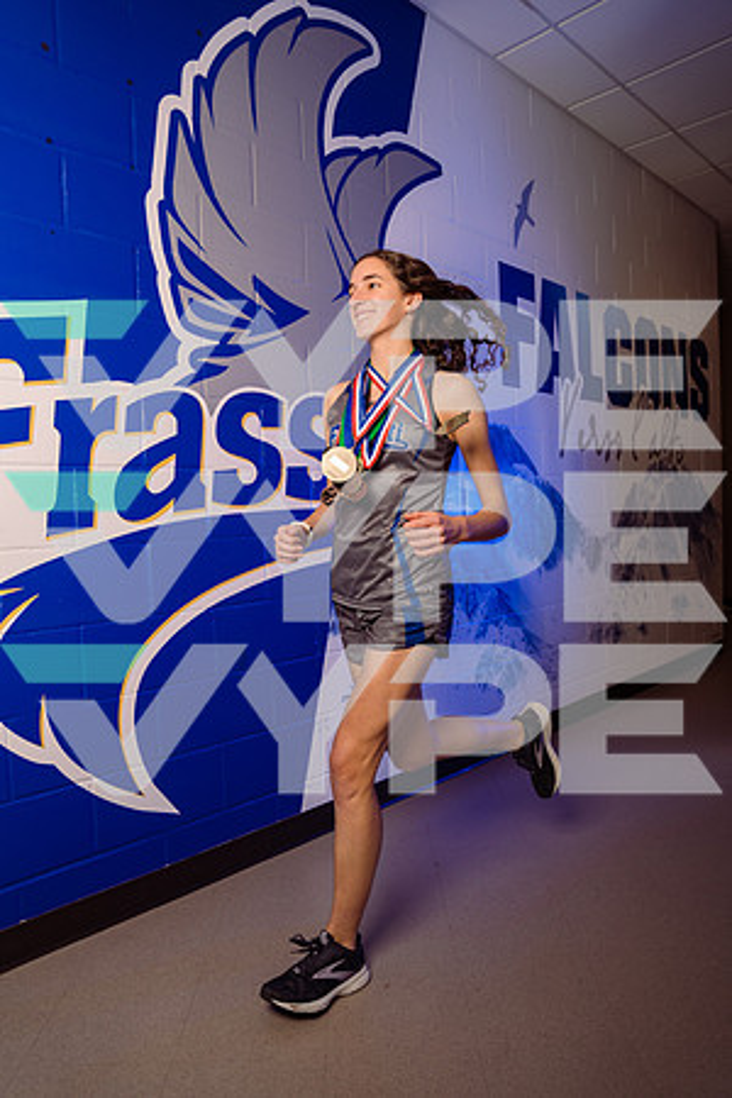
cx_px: 366
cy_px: 549
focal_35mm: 24
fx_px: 732
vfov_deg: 73.7
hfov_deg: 53.1
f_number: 2.8
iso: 400
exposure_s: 1/1000
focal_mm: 24
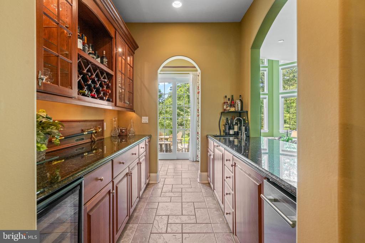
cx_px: 182
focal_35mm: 16
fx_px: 167
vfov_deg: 72.1
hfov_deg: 95.0
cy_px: 122
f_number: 7.1
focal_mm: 16.5
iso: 320
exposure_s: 1/15
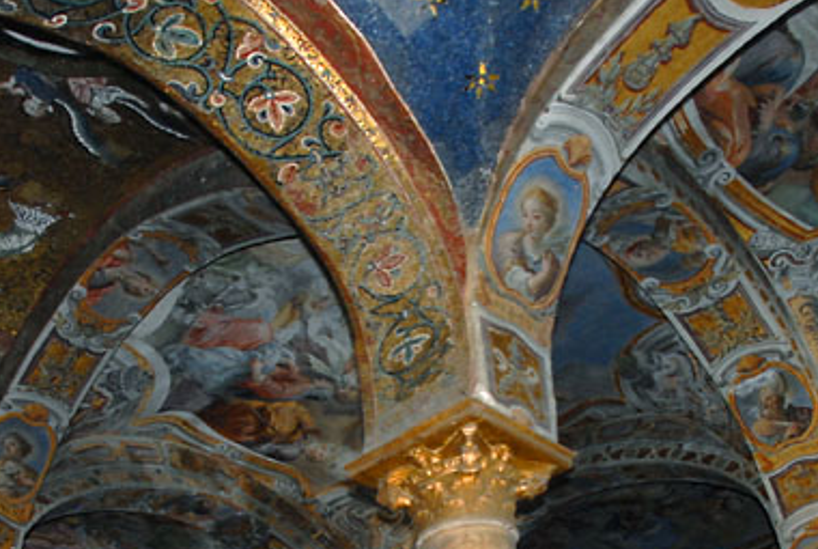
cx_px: 392
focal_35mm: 44
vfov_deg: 30.5
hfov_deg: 44.4
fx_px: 1002
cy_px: 356
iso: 400
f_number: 4.5
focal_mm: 18
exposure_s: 1/60
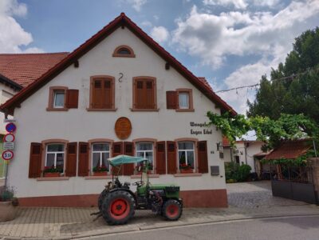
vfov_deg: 54.9
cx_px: 160
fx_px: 230
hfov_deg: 69.4
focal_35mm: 25
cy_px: 120
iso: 100
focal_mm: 4.25
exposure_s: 1/665
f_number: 1.7
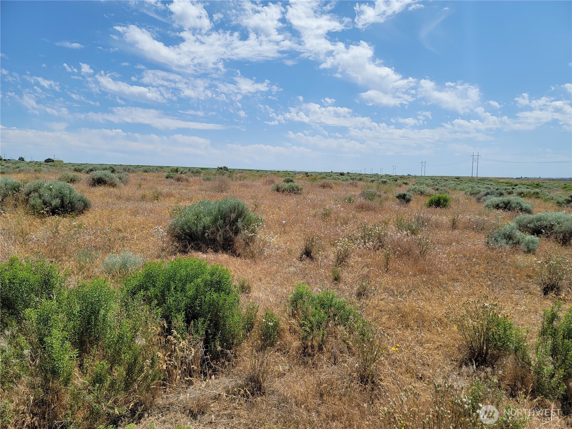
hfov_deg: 69.4
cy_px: 214
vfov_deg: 54.9
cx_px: 286
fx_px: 413
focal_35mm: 25
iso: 20
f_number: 1.8
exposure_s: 1/1677
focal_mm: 7
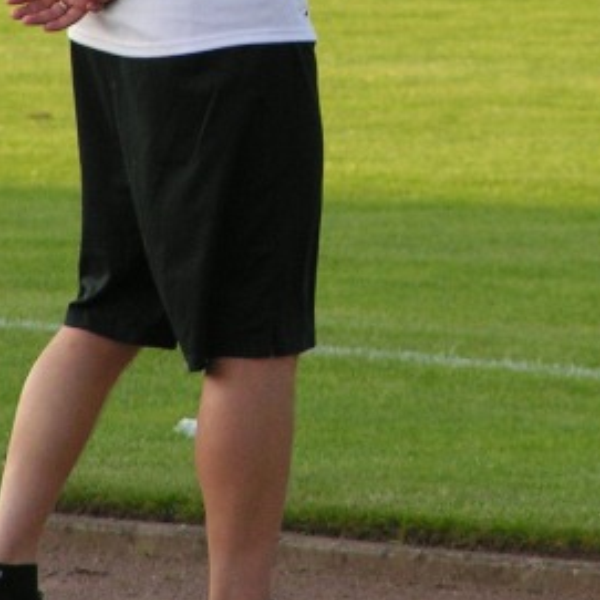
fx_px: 15904
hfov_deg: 2.2
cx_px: 350
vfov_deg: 2.2
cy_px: -40
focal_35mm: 811
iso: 80
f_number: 3.5
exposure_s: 1/400
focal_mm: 47.6
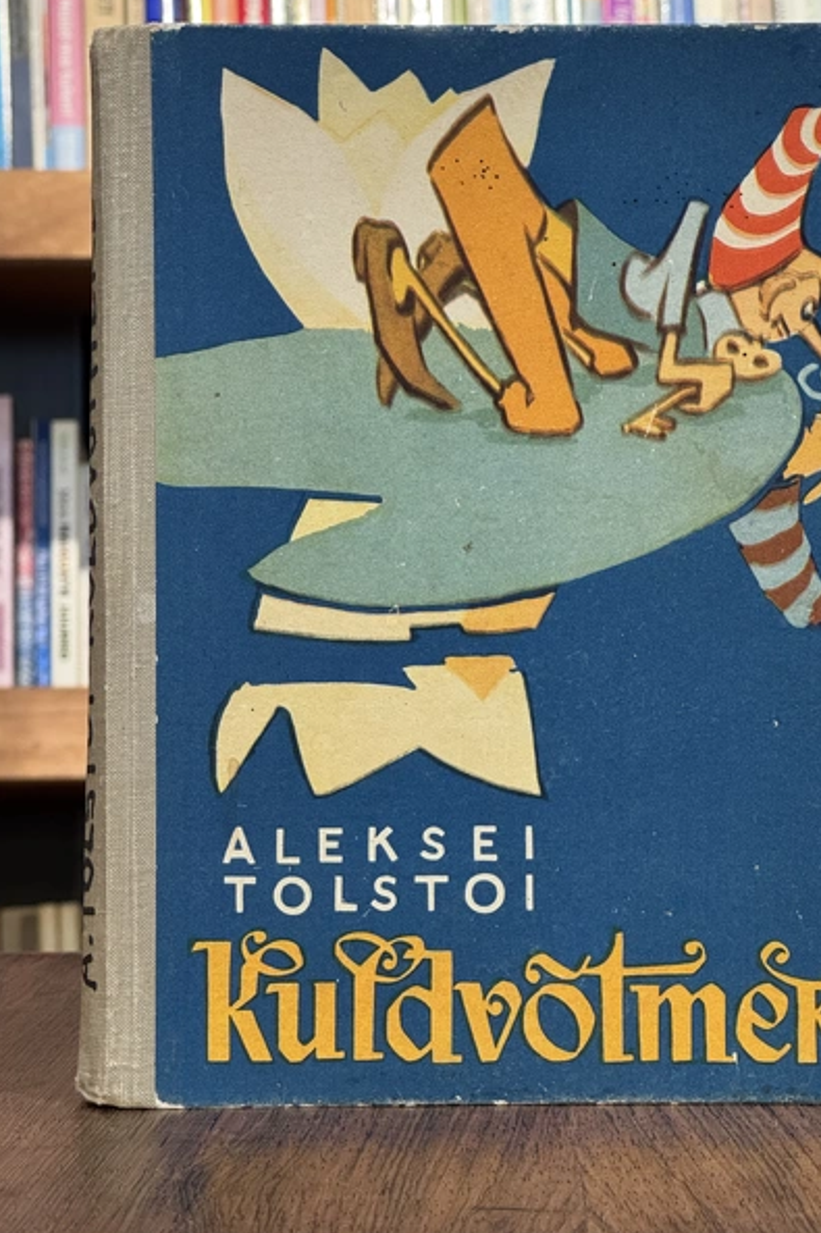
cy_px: 558
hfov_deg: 14.8
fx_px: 3149
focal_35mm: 92
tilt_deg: -0.8
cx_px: 521
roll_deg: -0.4
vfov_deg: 22.1
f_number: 2.8
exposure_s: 1/70
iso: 250
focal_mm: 9
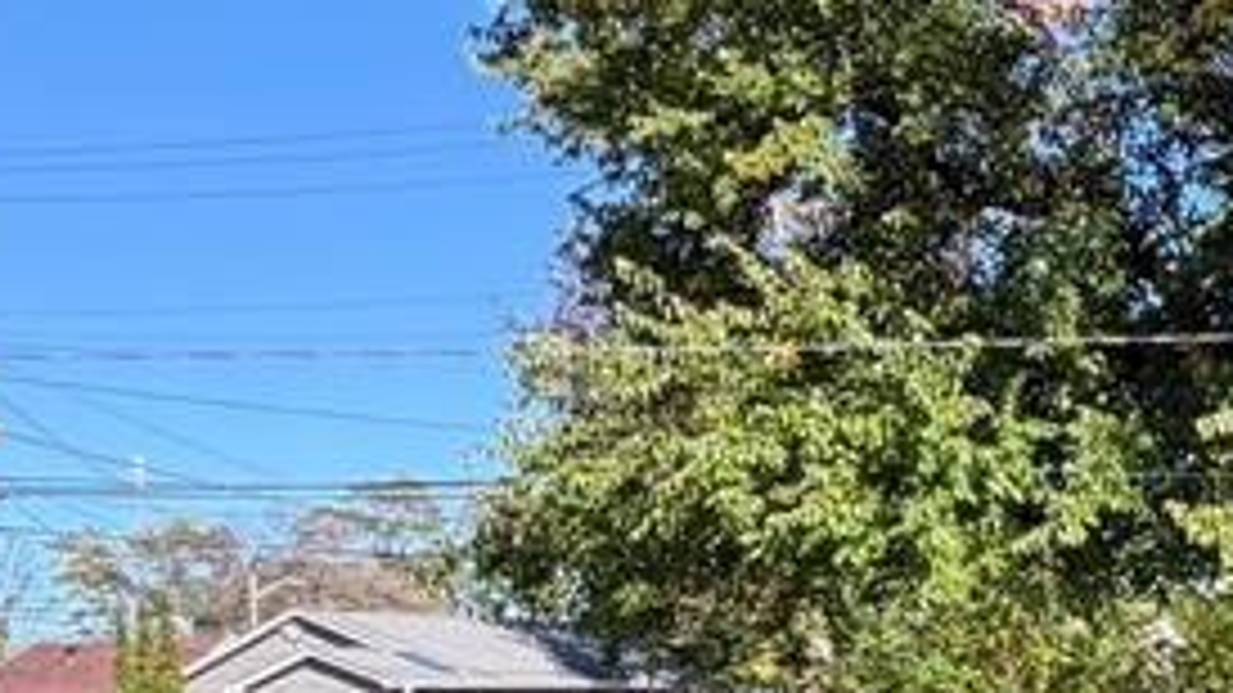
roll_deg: +1.7
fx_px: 1863
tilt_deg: -4.4
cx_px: 1521
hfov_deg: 30.4
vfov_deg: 19.7
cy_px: 850
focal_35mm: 57
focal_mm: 2.22
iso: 50
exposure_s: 1/144
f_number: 2.2
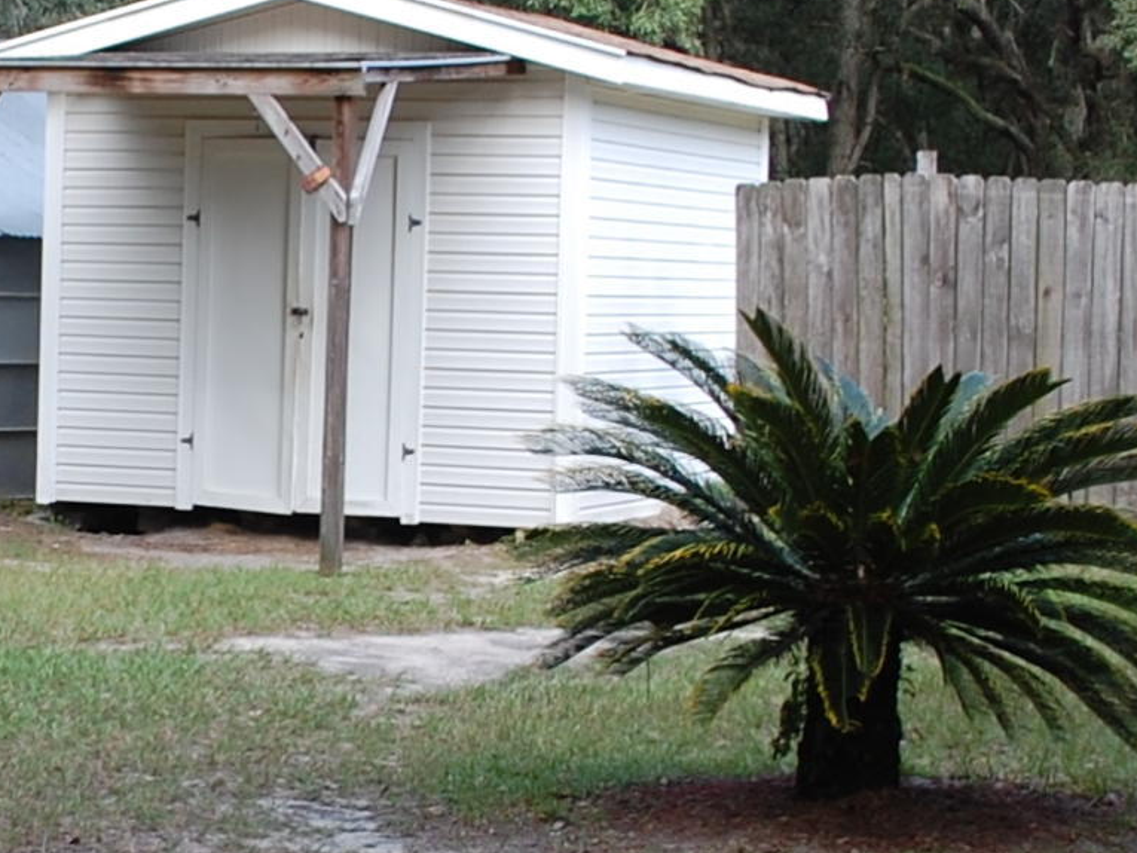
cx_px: -45
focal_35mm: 113
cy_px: 437
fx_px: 3712
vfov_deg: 13.1
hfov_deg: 17.0
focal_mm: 20
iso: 200
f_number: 5.6
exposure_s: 1/125
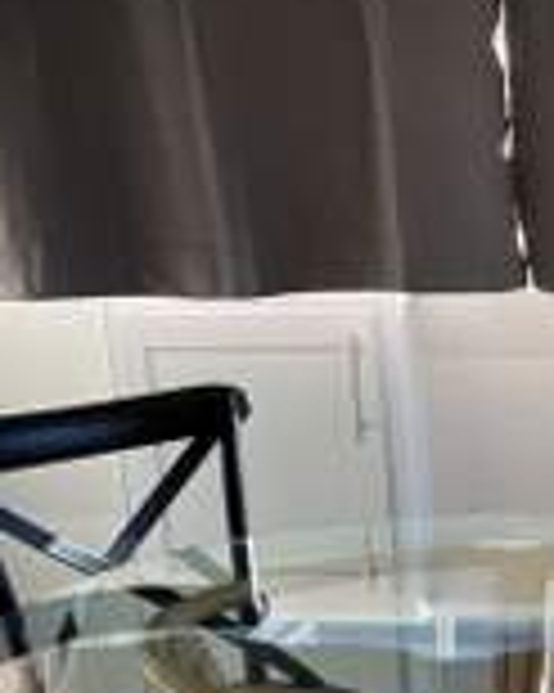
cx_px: 721
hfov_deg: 18.1
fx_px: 1621
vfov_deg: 23.1
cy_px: 706
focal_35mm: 79
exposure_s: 1/261
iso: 32
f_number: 1.6
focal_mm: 5.1
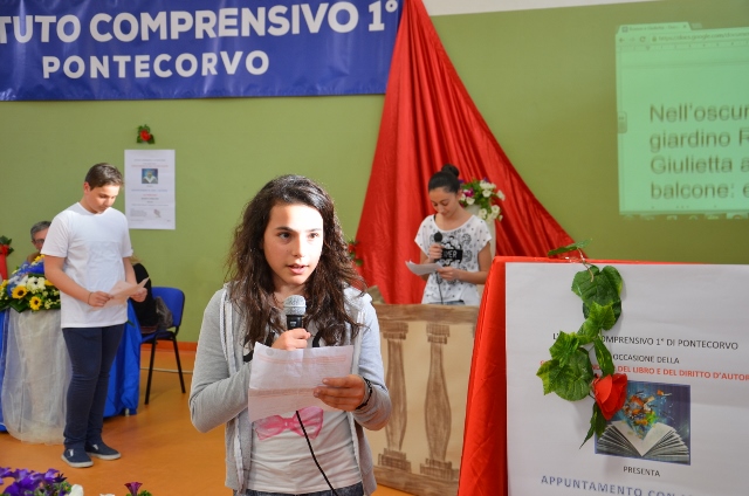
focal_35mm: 45
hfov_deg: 43.7
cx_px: 374
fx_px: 934
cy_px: 248
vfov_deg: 29.7
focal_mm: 30
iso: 400
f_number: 4.2
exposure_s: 1/20
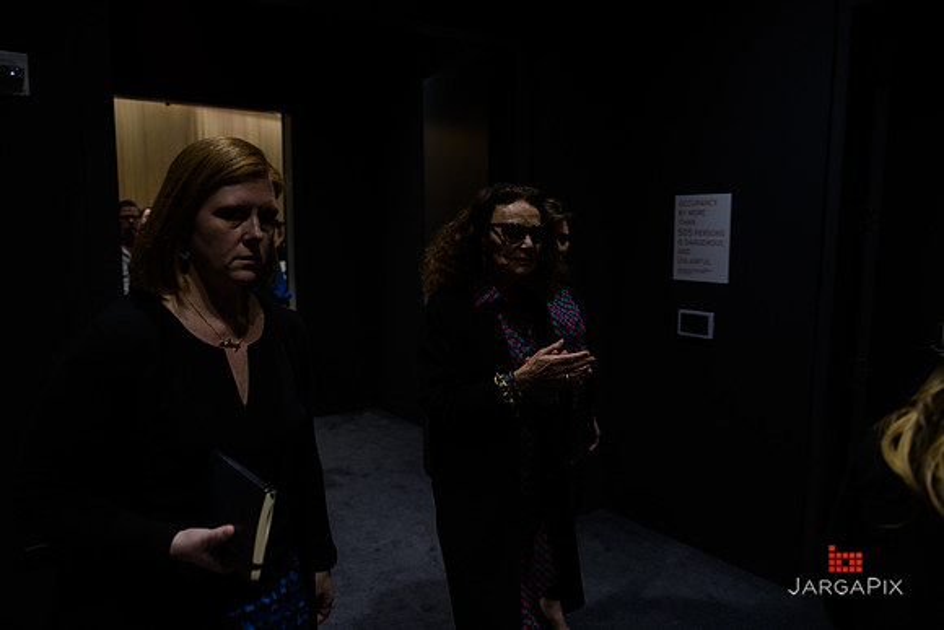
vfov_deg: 48.0
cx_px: 472
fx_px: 708
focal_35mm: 27
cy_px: 315
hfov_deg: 67.4
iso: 800
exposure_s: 1/125
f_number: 3.2
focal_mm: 27
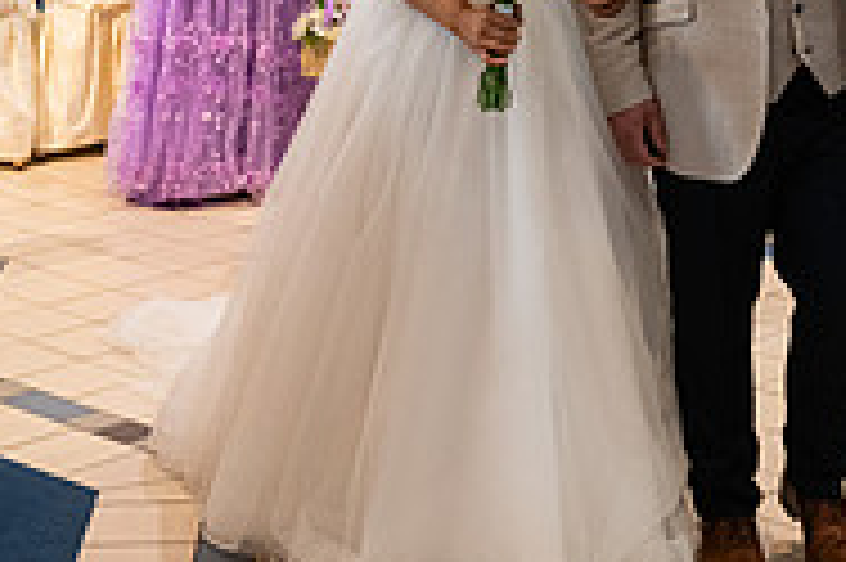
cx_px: 616
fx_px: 2465
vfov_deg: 12.6
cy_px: -196
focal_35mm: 105
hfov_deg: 19.4
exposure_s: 1/160
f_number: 3.5
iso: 1000
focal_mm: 34
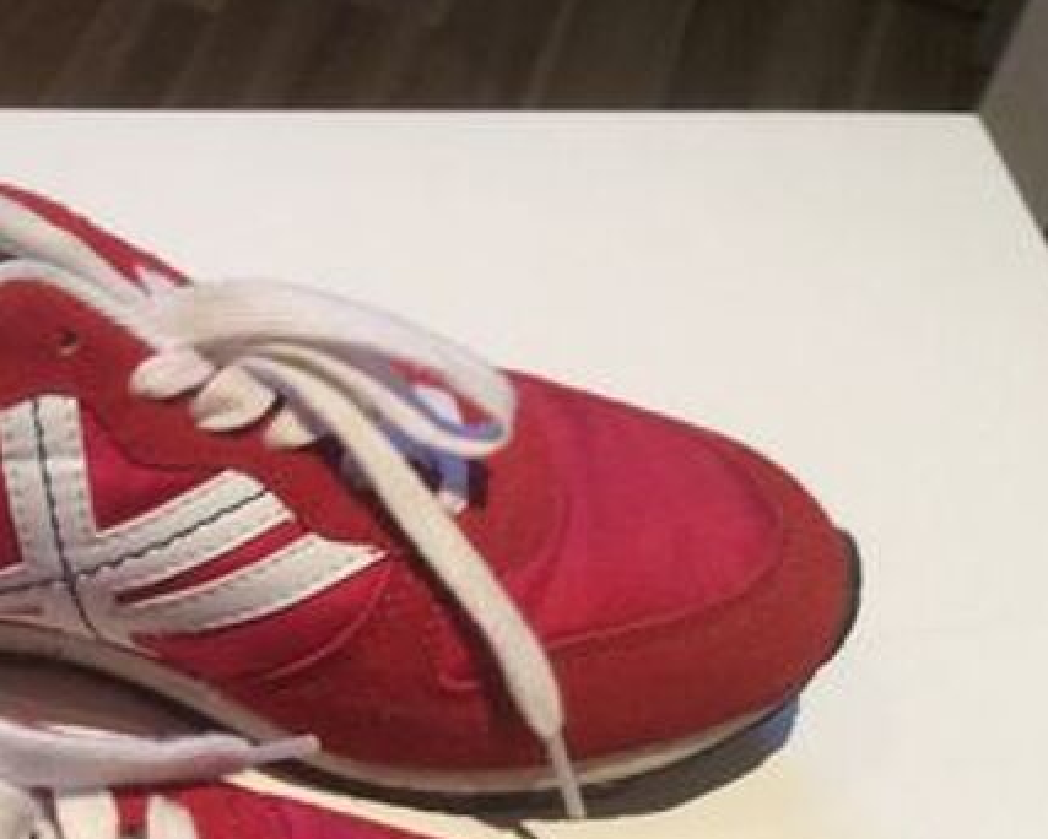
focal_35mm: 73
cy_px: 791
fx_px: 2265
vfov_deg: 20.5
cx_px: 47
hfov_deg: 25.0
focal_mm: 3.3
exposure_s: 1/25
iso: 64
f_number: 2.4
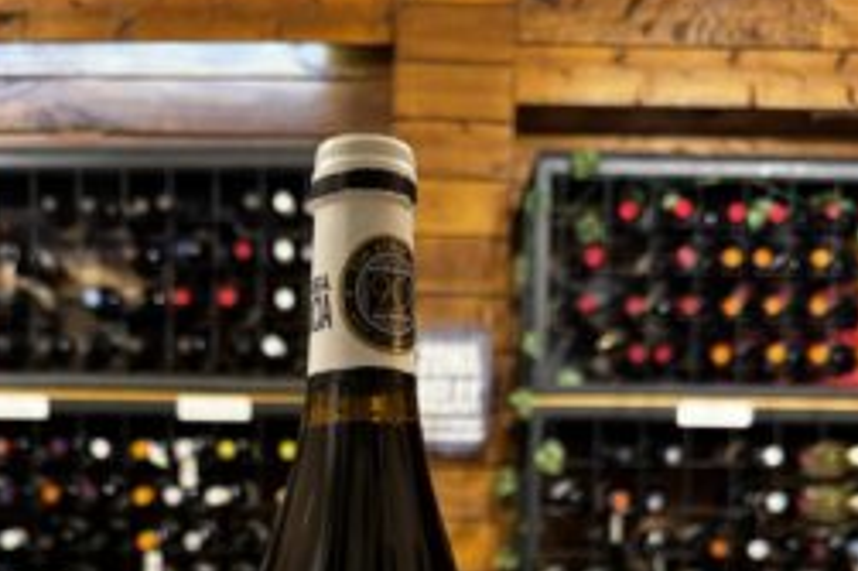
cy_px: 687
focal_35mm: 43
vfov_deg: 27.4
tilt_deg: -5.7
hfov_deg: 45.2
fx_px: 1024
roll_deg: -0.7
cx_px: 349
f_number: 1.78
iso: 250
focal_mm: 6.76
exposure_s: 1/50
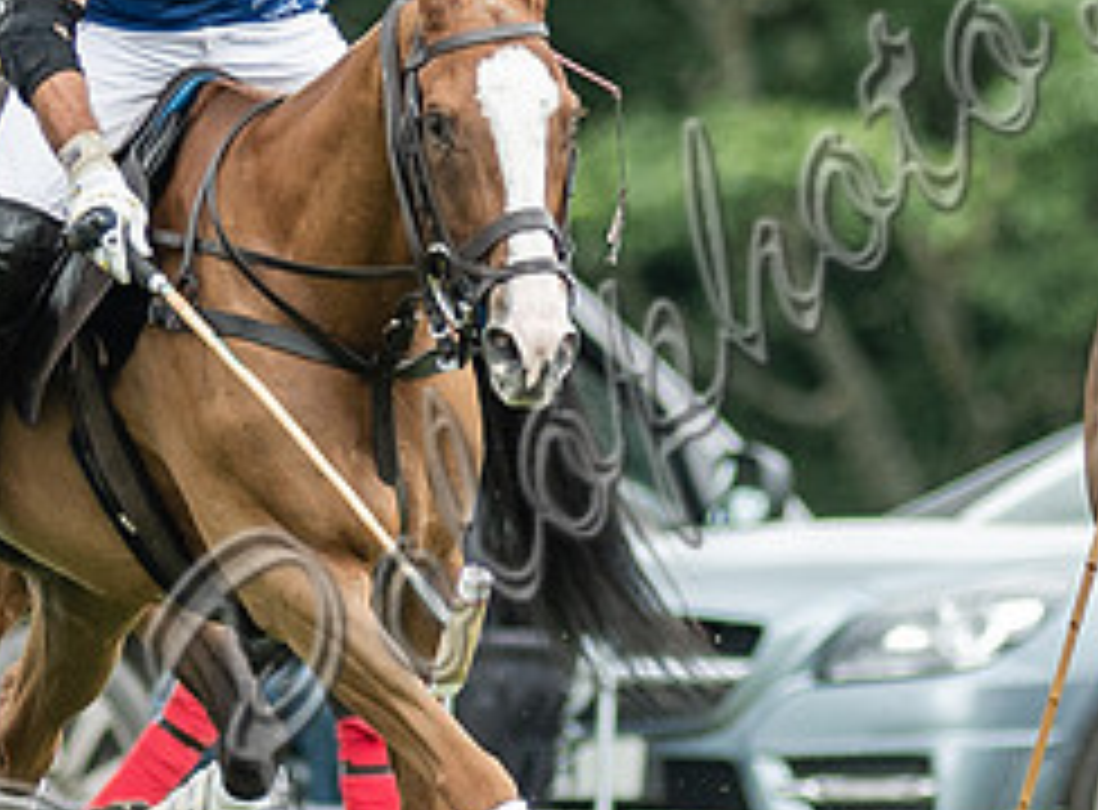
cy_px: 64
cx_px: 1476
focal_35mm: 2529
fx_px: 79748
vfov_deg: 0.6
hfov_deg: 0.8
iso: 250
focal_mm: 300
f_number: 2.8
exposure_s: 1/1600
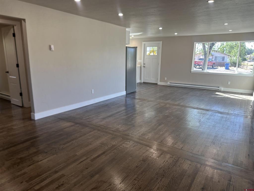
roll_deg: -1.4
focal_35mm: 24
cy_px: 96
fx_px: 176
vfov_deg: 56.8
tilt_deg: -13.3
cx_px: 127
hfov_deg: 71.6
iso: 50
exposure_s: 1/125
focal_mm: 6.86
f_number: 1.78
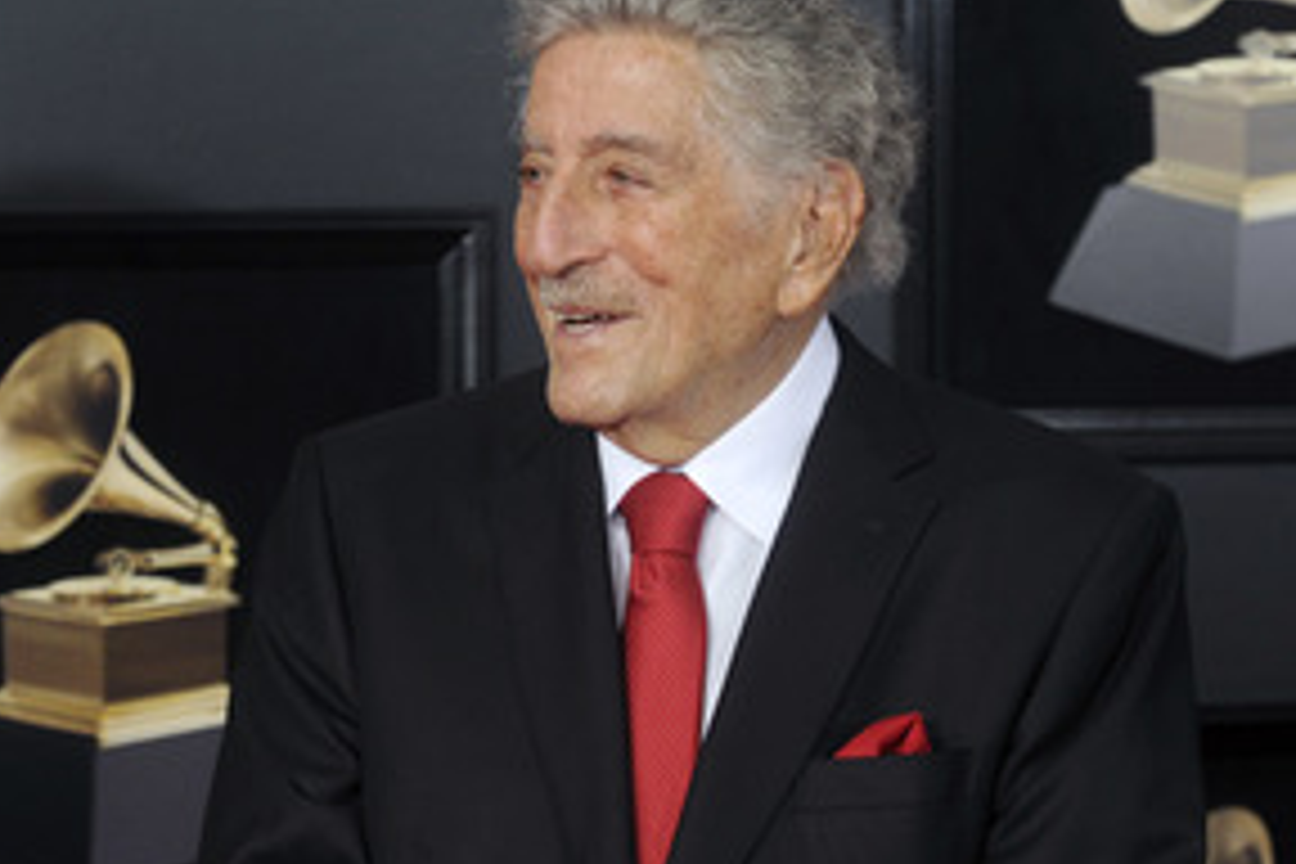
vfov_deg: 9.5
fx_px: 5184
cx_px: 508
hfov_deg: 14.2
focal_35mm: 144
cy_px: 544
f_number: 4.5
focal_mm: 92
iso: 1600
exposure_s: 1/500
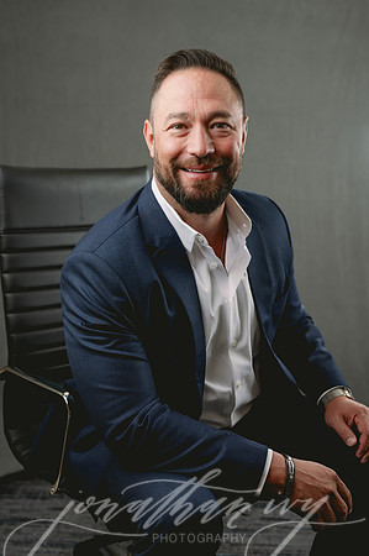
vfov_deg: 39.6
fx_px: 770
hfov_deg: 26.9
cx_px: 184
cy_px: 278
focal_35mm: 50
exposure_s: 1/200
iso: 50
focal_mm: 50
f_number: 3.5
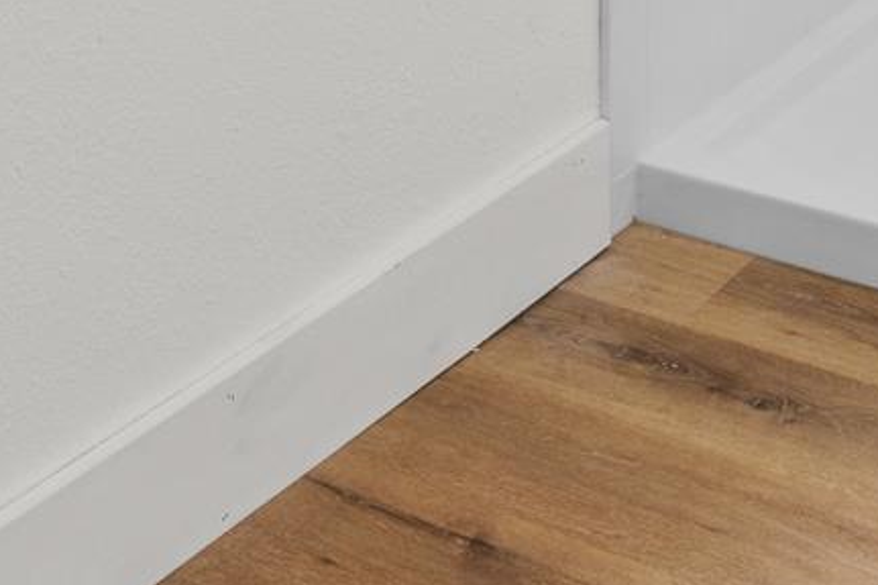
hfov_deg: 23.0
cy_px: -831
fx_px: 2121
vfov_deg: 12.3
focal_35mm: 87
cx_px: 715
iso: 200
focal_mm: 10
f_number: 9
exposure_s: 1/6
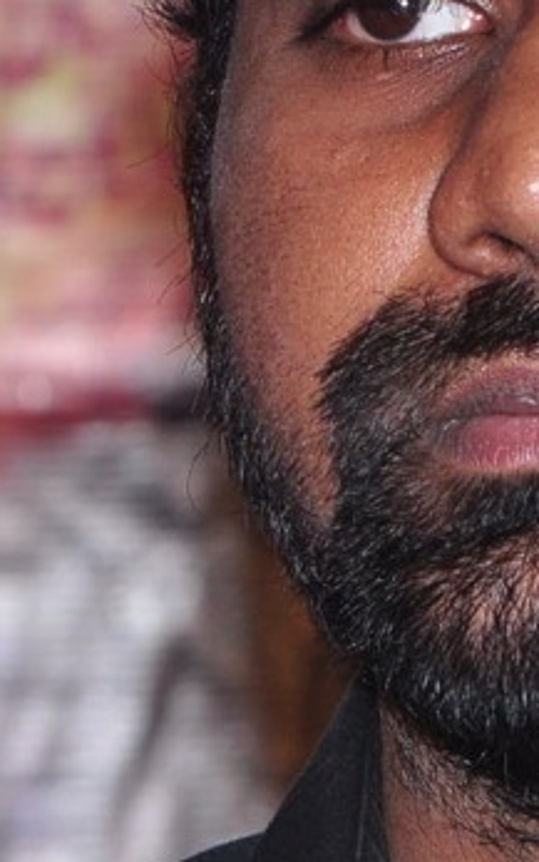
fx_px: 22319
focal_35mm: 950
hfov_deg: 1.4
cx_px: 760
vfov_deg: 2.2
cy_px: 173
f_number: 10
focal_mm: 180
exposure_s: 1/125
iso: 400
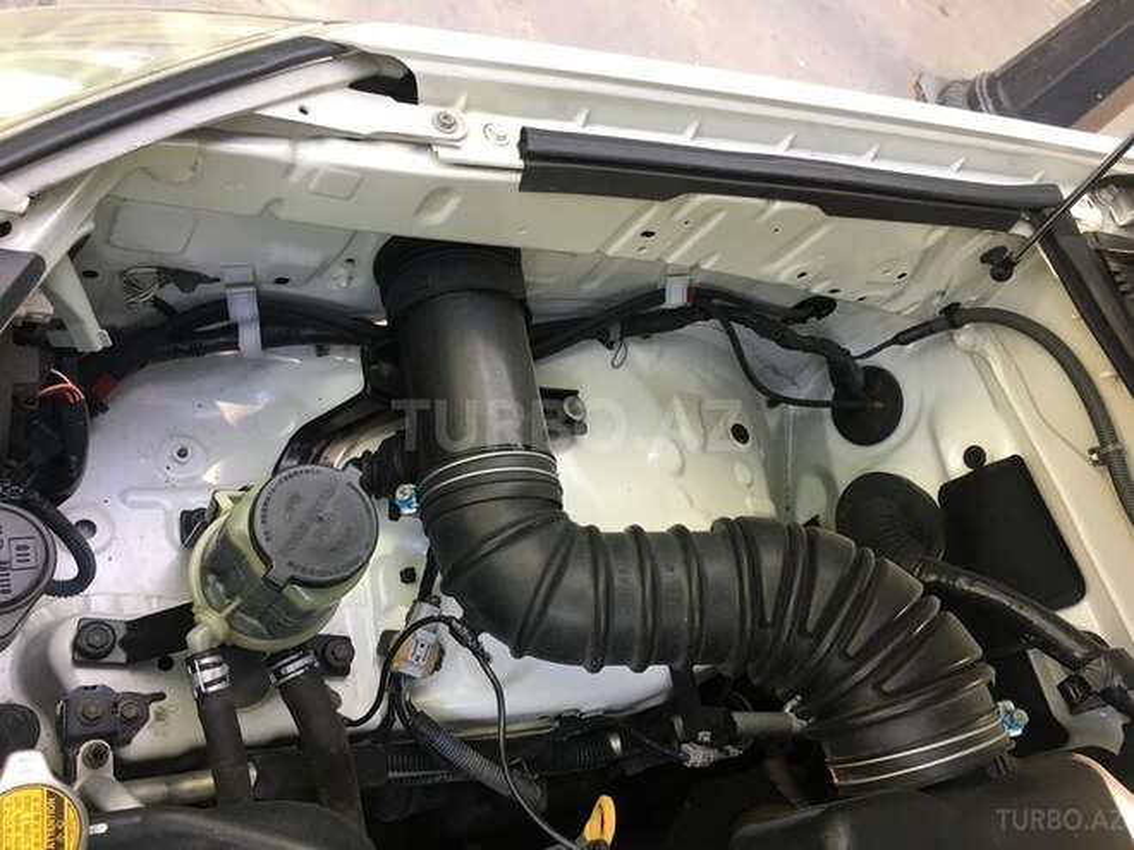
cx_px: 567
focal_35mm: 29
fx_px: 950
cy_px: 425
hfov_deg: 61.7
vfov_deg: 48.2
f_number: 2.2
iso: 40
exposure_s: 1/33
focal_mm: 4.15
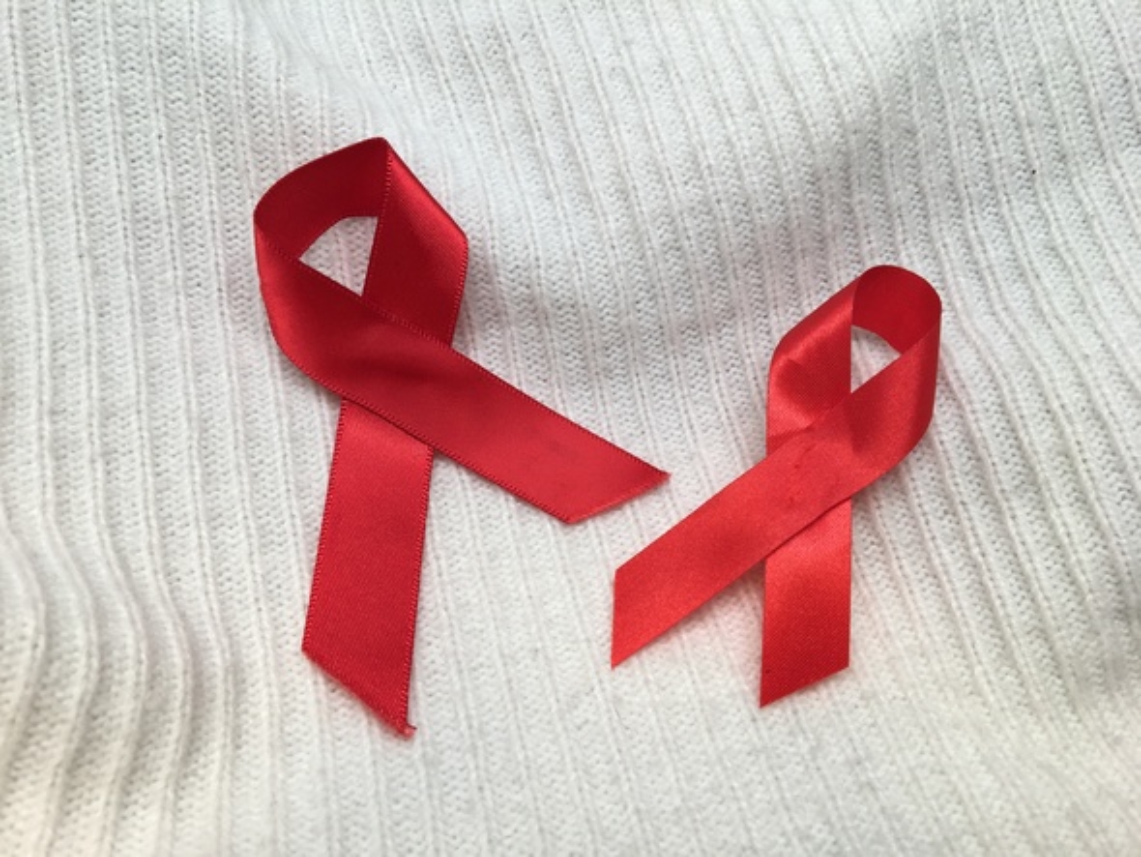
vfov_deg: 48.3
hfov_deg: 61.6
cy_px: 428
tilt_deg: -47.7
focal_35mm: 29
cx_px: 570
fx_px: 956
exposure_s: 1/60
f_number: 2.2
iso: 32
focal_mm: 4.15
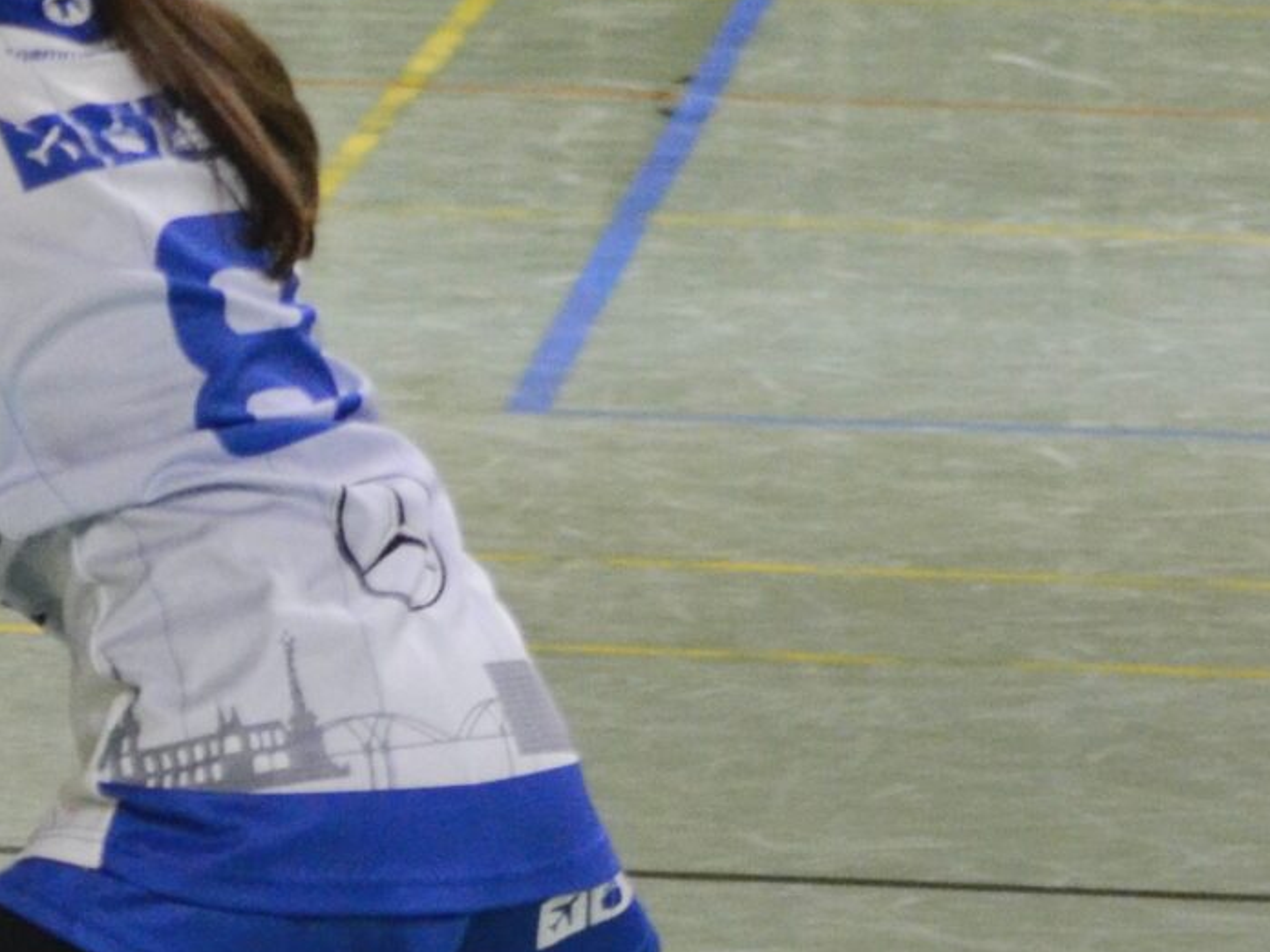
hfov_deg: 6.7
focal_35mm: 292
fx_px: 10703
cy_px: 823
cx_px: -411
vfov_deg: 5.1
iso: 1600
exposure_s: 1/320
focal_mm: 55
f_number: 4
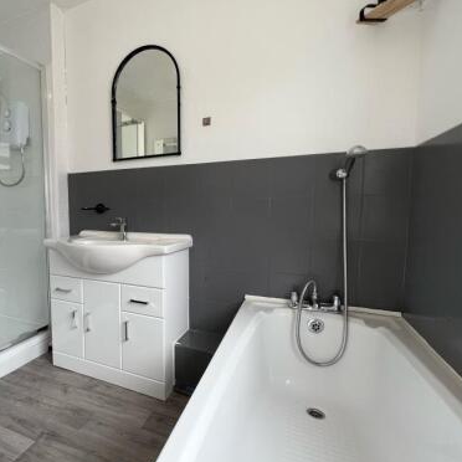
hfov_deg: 78.5
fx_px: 272
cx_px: 161
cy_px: 230
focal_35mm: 18
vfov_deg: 80.7
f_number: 1.8
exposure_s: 1/99
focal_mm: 1.57
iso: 100
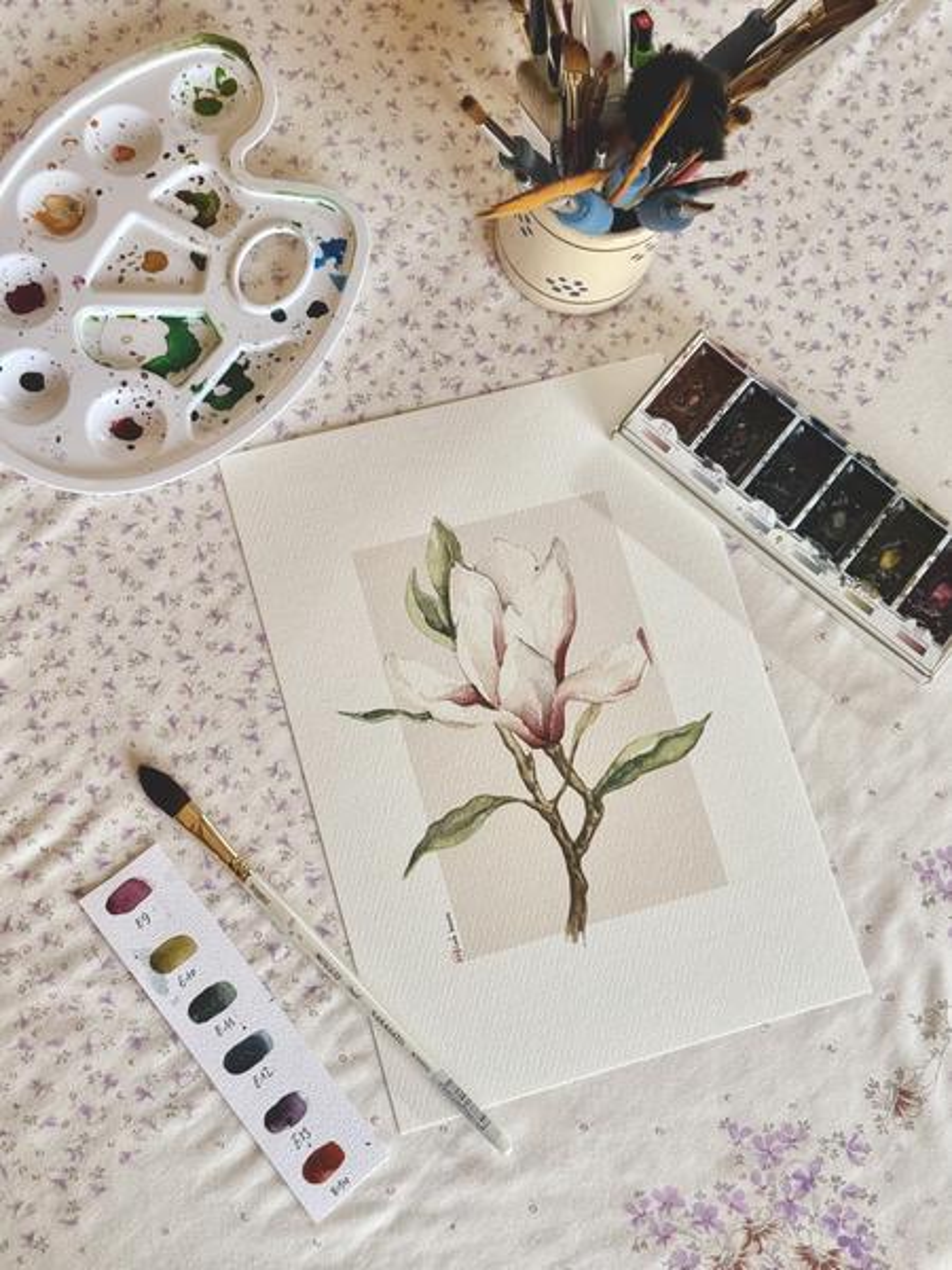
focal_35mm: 48
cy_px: 635
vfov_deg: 39.7
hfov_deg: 30.3
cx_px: 476
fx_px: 1760
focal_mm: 6.76
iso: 100
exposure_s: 1/181
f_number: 1.78
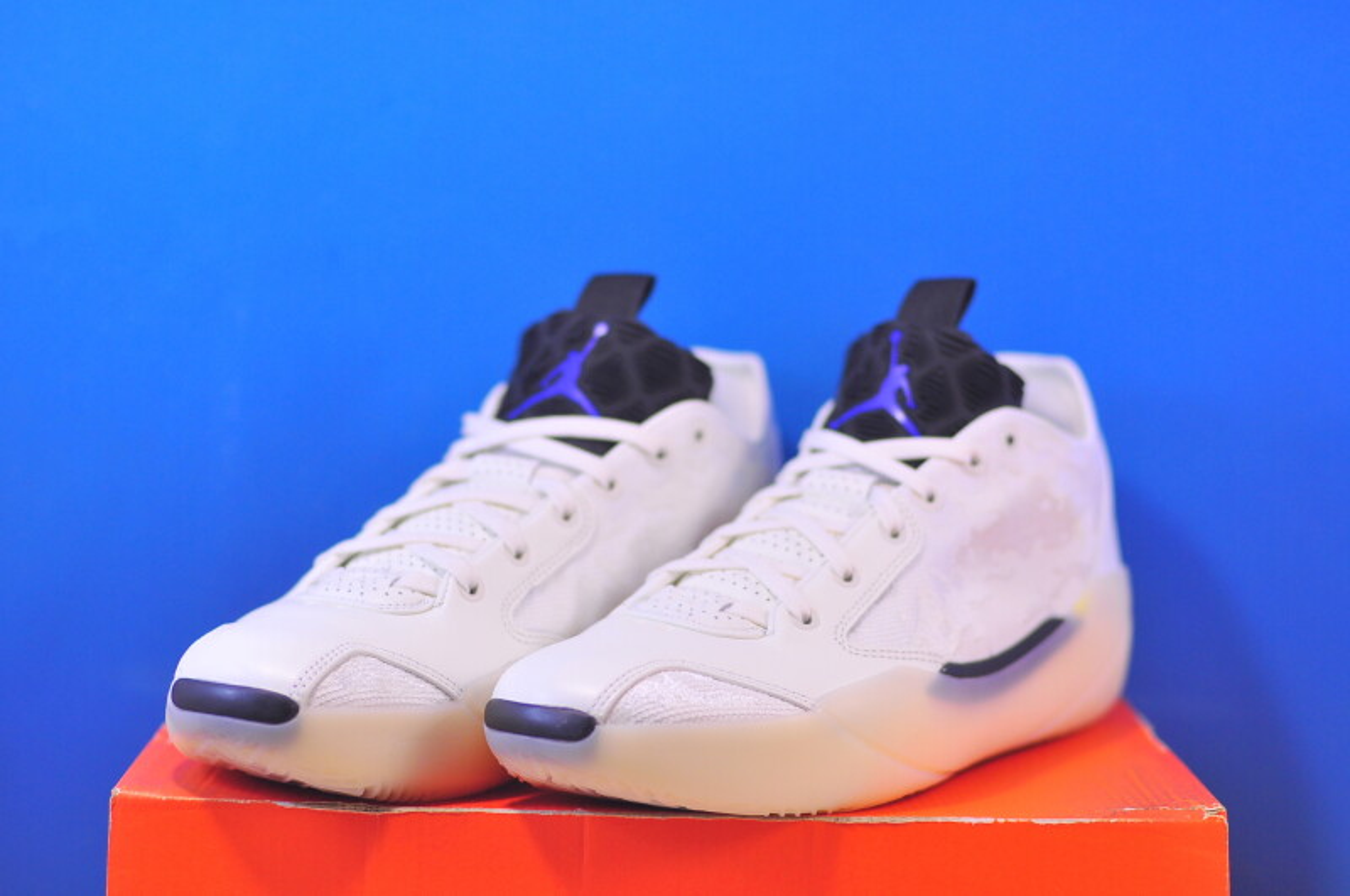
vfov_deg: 18.1
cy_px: 448
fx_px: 2808
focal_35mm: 75
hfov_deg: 27.0
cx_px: 675
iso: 250
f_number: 2.2
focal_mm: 50
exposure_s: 1/320
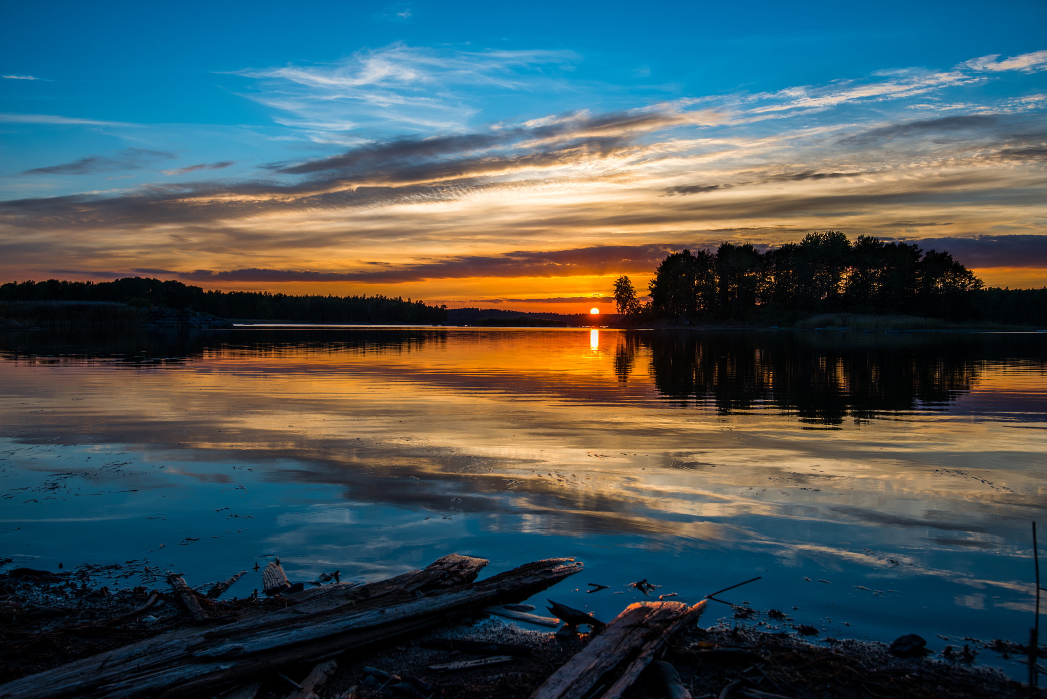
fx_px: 873
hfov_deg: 61.9
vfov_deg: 43.6
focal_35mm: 30
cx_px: 524
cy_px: 350
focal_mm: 30
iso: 100
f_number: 8
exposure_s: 1/200
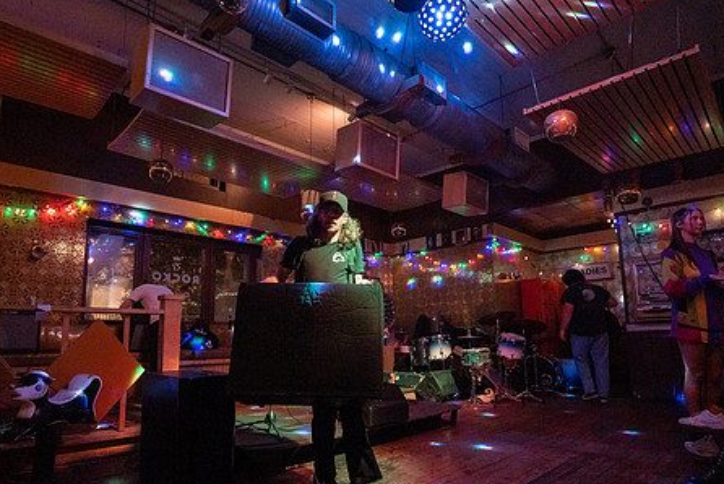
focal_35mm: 20
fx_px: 402
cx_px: 342
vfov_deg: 61.8
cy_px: 272
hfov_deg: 83.9
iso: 3200
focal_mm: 14
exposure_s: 1/125
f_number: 2.8
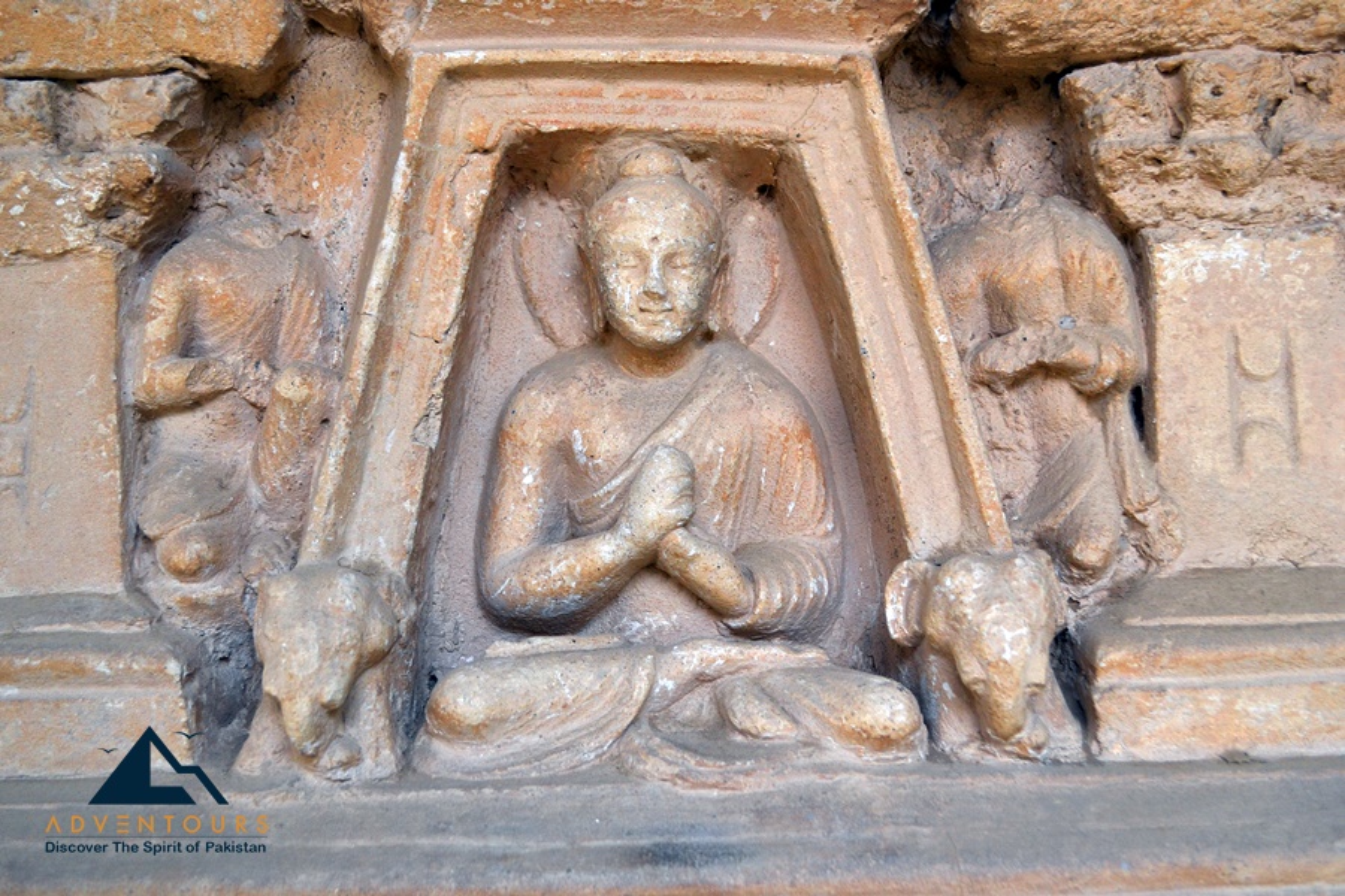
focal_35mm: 36
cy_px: 448
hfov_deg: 53.1
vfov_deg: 36.9
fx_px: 1345
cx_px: 672
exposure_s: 1/80
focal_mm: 24
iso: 400
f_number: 4.5
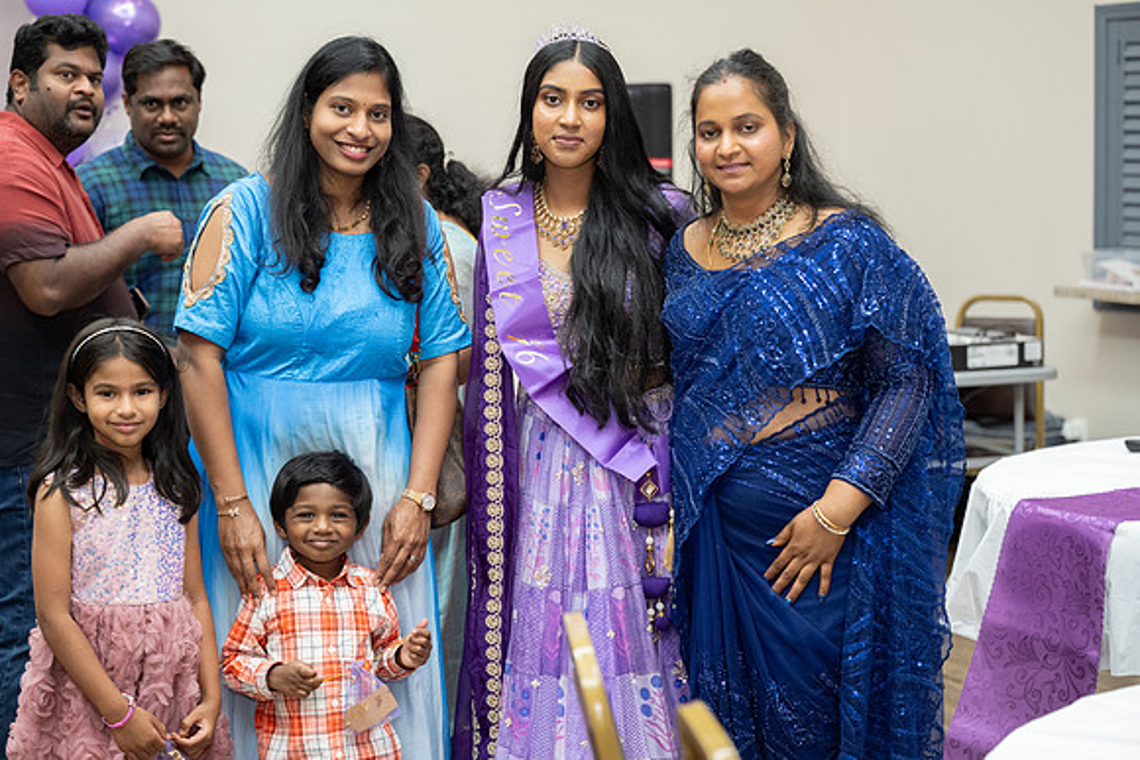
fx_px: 2218
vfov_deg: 19.5
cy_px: 380
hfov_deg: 28.8
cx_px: 570
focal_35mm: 70
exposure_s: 1/160
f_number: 3.2
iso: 800
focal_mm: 70
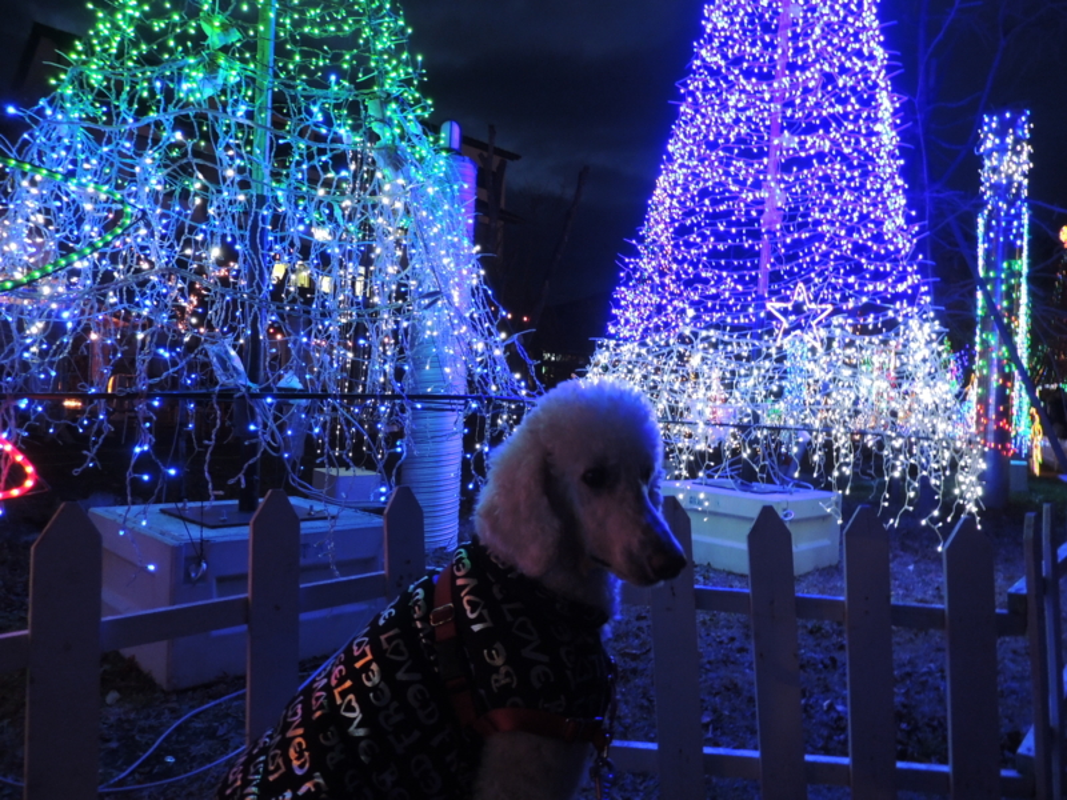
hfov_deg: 71.6
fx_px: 740
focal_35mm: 24
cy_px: 400
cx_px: 534
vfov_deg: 56.8
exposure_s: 1/8
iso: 400
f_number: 3
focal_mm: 4.3
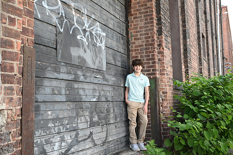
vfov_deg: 33.4
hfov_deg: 48.5
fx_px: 259
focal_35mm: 40
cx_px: 120
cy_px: 75
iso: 640
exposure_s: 1/80
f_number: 10
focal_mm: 38
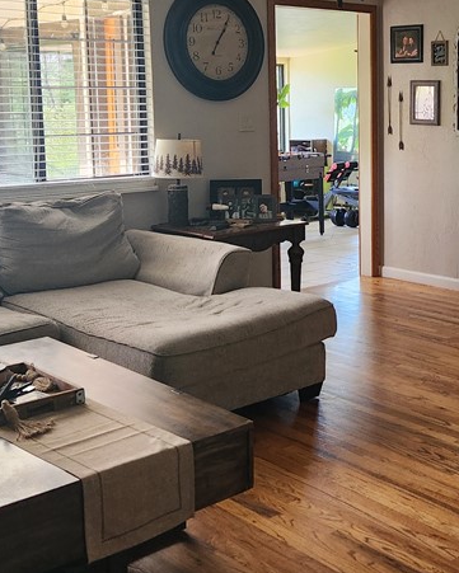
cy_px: 193
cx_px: 420
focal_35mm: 51
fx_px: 866
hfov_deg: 28.5
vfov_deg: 36.3
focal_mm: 5.4
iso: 320
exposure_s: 1/120
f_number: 1.8
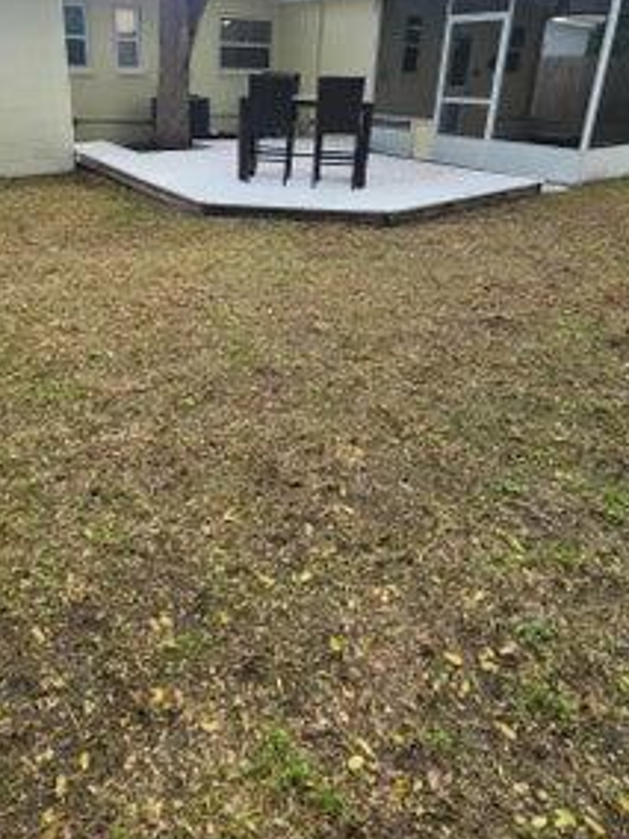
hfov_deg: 60.3
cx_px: 239
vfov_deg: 74.8
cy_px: 304
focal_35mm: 22
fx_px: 533
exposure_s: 1/403
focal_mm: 2.2
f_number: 2.2
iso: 50
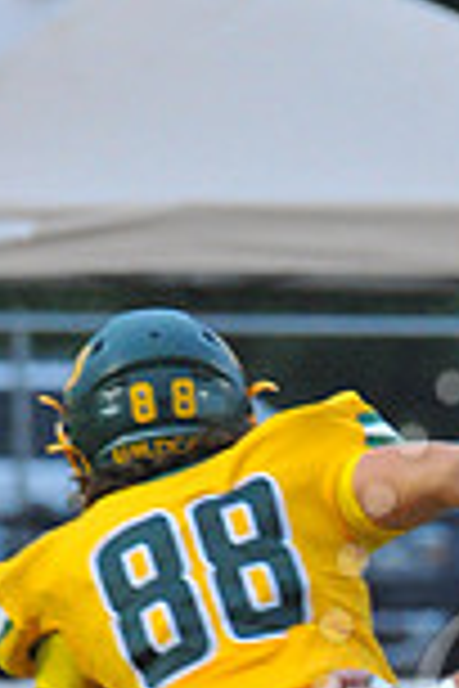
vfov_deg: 1.1
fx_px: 36316
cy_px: 724
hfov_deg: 0.7
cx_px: 855
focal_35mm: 1899
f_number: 11
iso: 6400
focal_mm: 500
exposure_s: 1/200
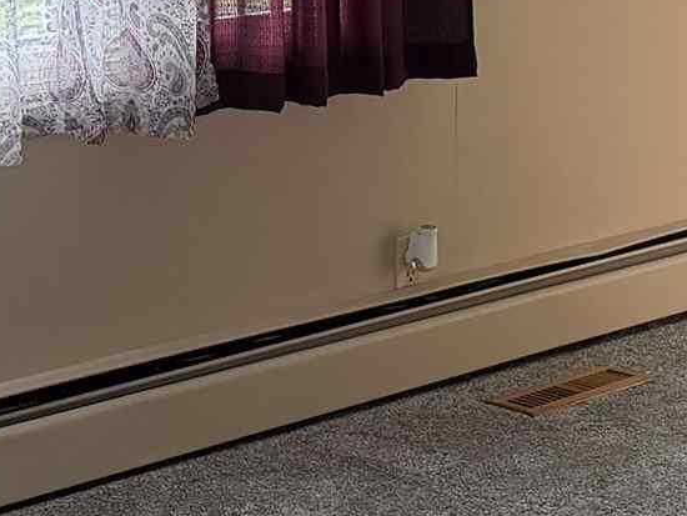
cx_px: 768
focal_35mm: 134
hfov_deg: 14.4
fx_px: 2661
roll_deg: -1.4
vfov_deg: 11.0
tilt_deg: -9.2
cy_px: 46
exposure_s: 1/66
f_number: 1.78
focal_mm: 6.76
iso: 200
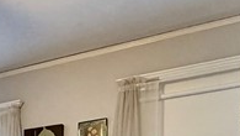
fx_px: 509
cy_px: 270
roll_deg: -0.6
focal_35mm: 80
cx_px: -70
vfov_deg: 13.1
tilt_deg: -1.5
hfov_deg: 23.5
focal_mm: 2.22
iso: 320
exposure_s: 1/60
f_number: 2.2
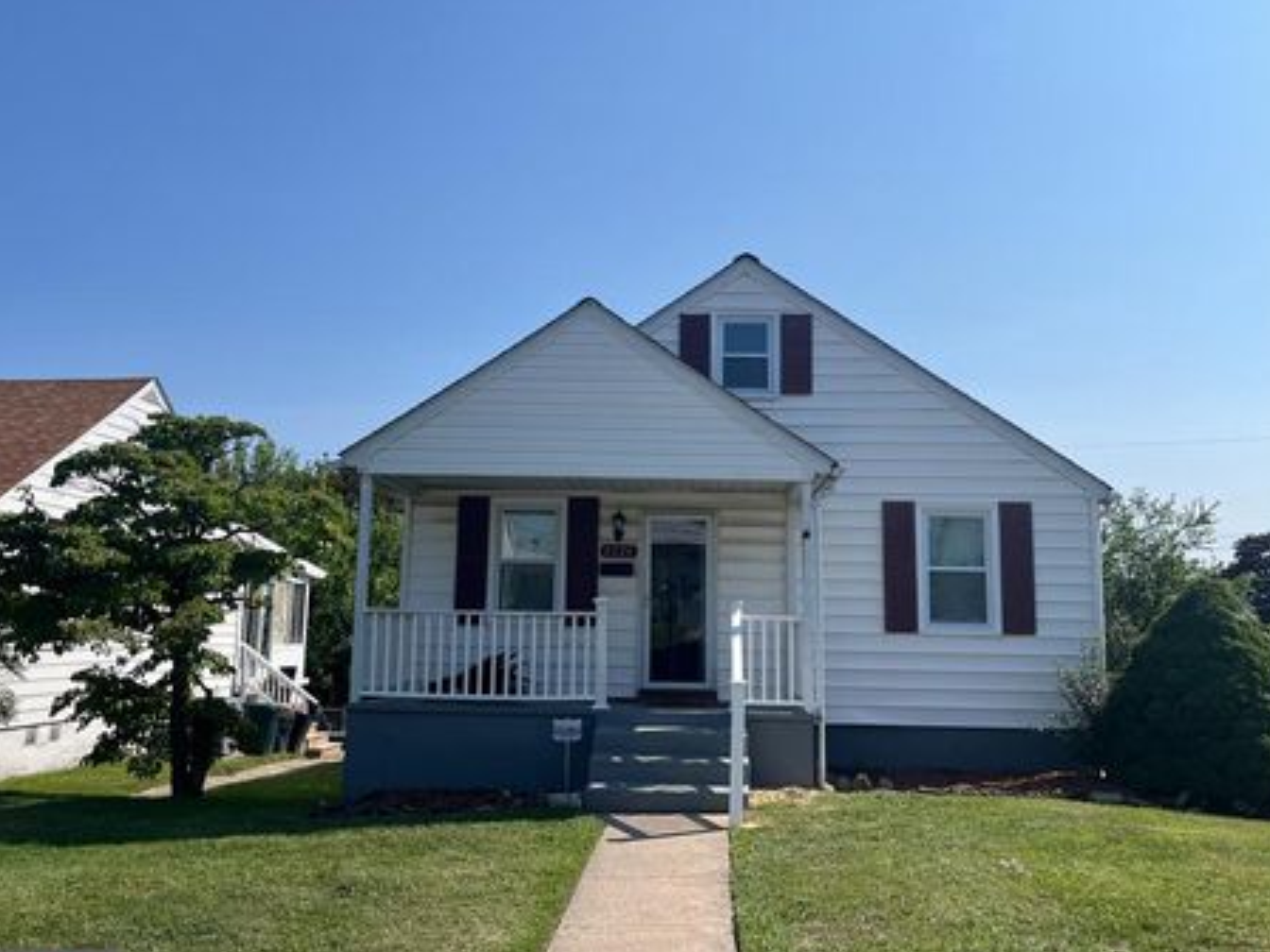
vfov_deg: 48.2
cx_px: 655
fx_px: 1064
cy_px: 475
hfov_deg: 61.6
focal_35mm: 29
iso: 50
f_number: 1.6
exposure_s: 1/5319
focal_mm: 5.1
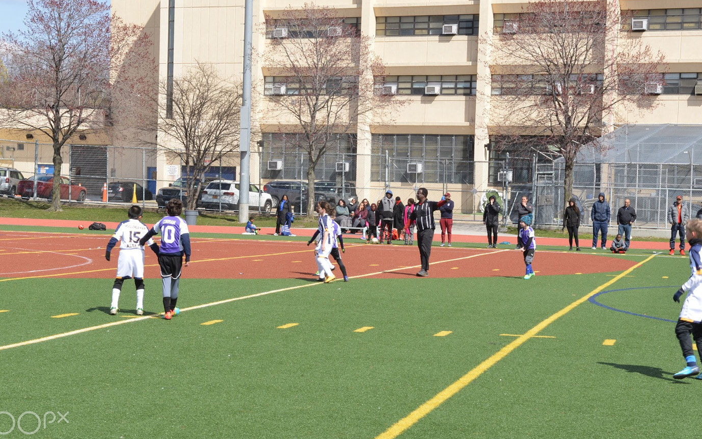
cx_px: 351
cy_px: 218
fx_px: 1588
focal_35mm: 83
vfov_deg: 15.7
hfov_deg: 24.9
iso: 250
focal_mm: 70
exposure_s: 1/60
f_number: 22
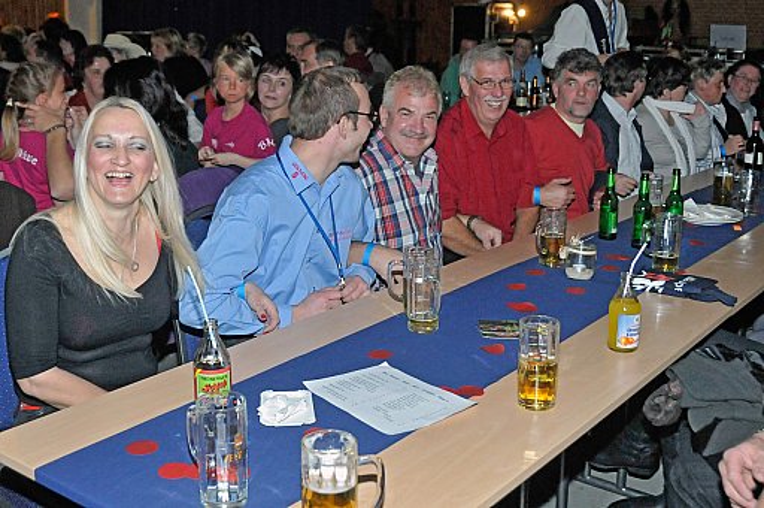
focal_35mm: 33
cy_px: 254
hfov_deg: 57.3
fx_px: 699
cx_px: 382
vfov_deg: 39.9
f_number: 4.5
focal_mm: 22
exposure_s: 1/100
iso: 1600
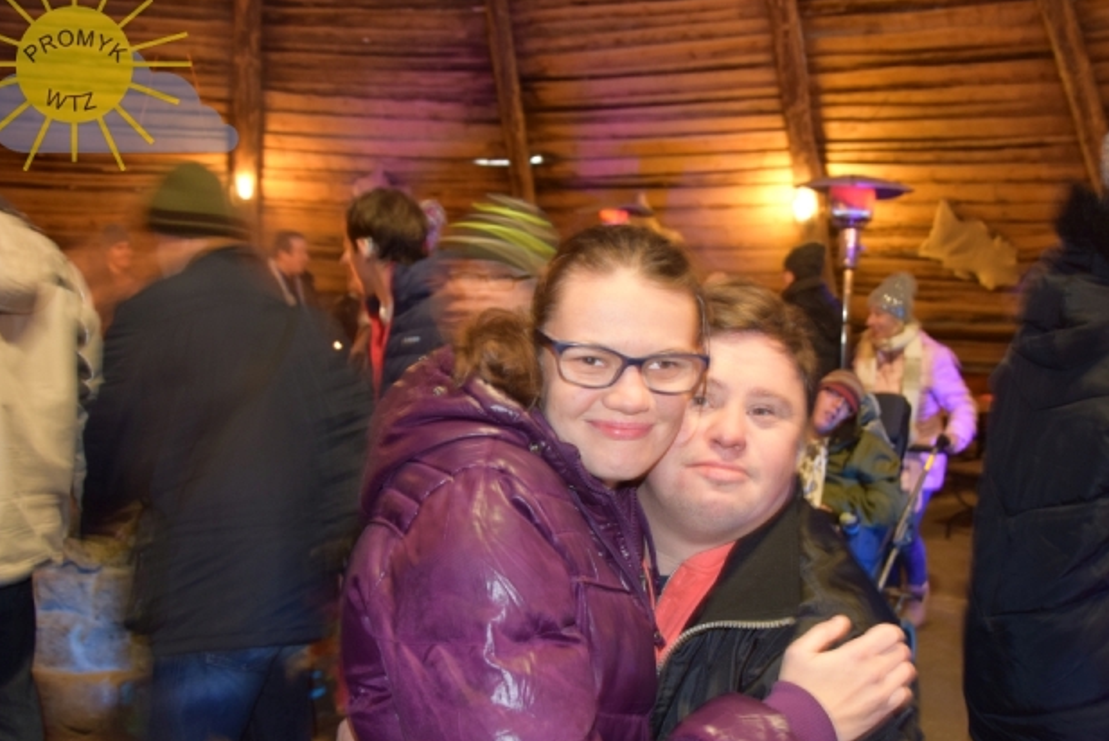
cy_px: 424
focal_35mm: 35
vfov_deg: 37.8
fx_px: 1079
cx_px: 663
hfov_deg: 54.0
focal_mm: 18
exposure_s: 1/5
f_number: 3.5
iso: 800
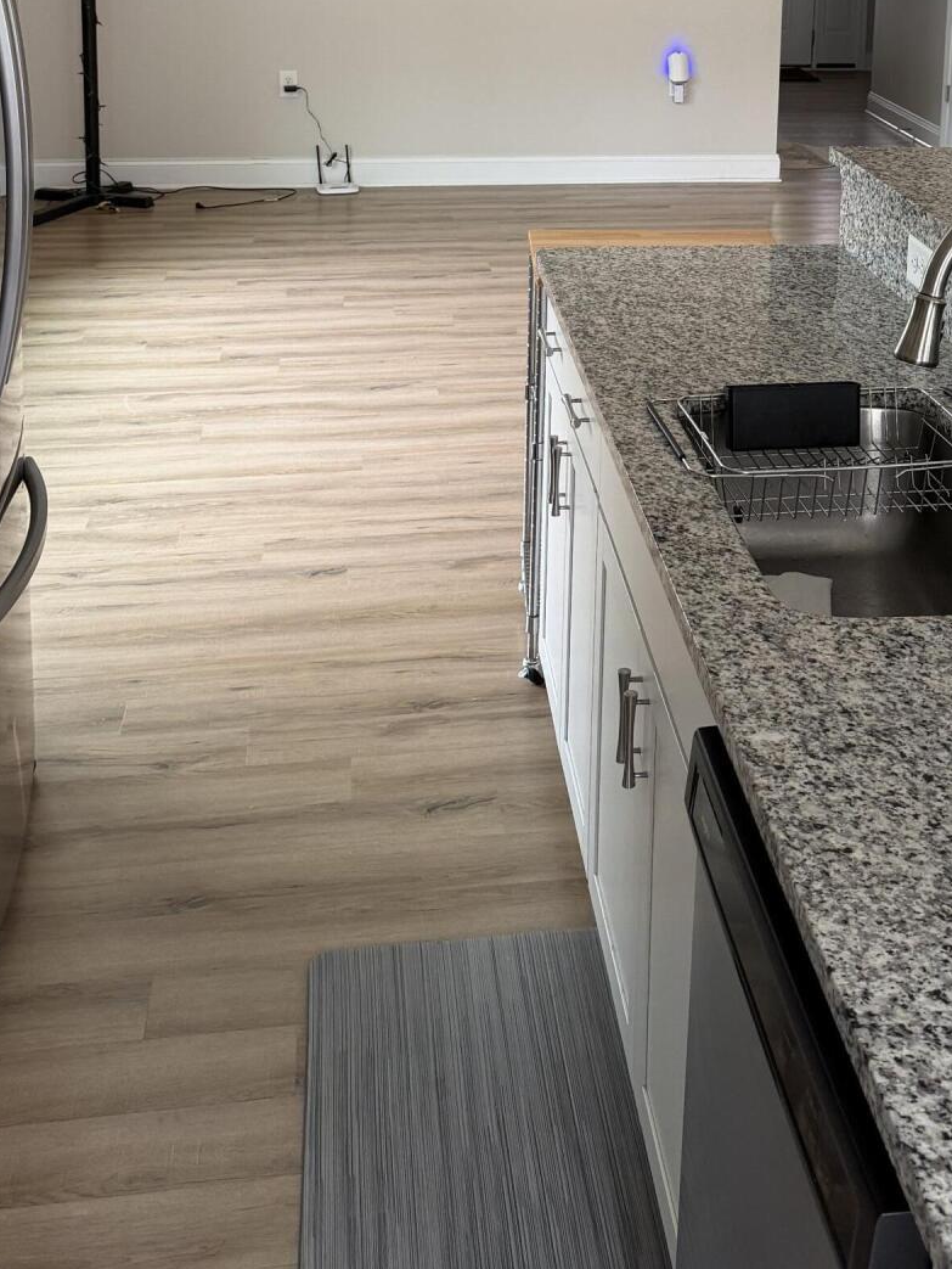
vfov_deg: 38.3
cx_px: 689
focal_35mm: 46
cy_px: 113
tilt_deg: -10.3
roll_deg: -1.8
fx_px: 1686
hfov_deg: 31.1
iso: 250
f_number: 1.78
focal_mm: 6.76
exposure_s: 1/60
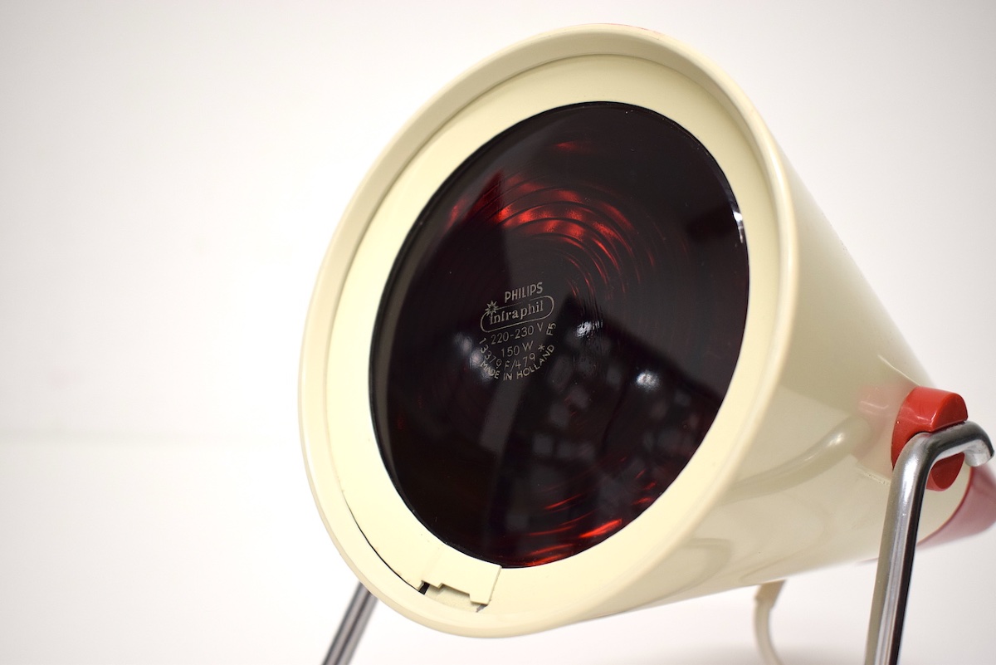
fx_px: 1287
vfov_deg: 29.0
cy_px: 332
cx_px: 498
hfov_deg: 42.3
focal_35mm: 46
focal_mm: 31
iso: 560
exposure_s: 1/60
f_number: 4.2
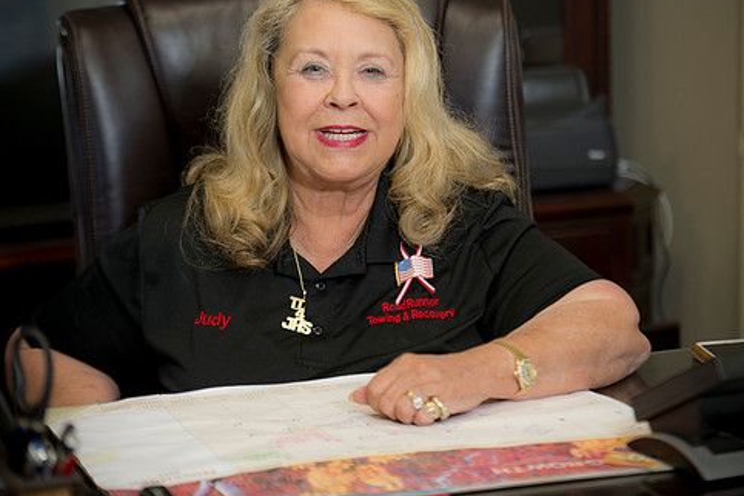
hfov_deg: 16.3
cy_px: 206
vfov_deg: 10.9
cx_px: 394
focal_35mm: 126
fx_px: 2604
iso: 400
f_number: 2.8
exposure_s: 1/80
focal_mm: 105
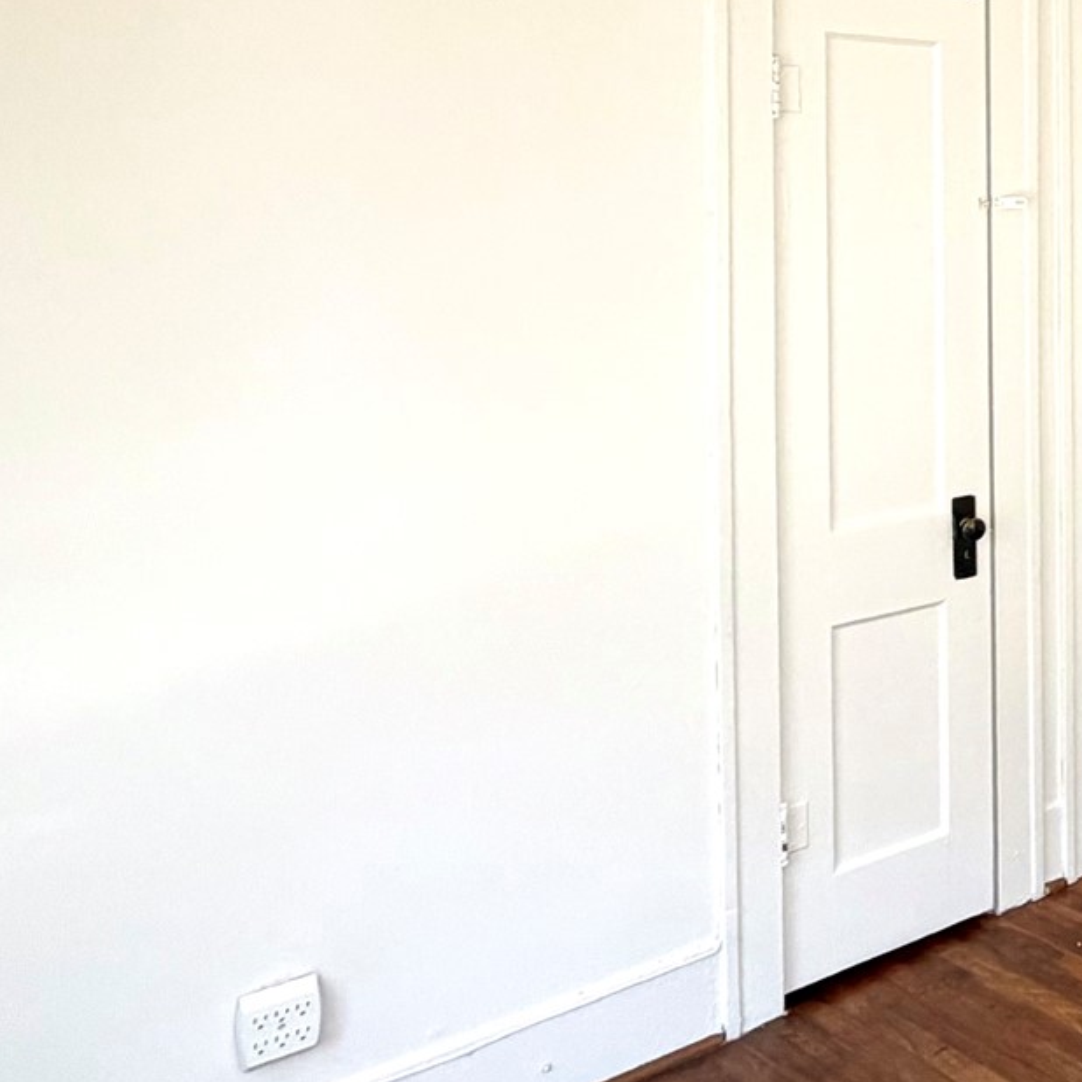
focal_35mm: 41
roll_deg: +1.3
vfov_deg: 39.3
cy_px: 219
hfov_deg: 30.4
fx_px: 1450
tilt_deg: -0.3
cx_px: 1471
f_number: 2.2
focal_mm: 2.22
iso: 250
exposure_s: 1/121
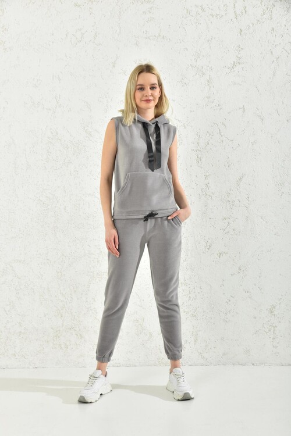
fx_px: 582
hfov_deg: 28.1
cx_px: 146
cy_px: 218
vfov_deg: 41.1
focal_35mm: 48
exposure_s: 1/160
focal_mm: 48
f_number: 7.1
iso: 100
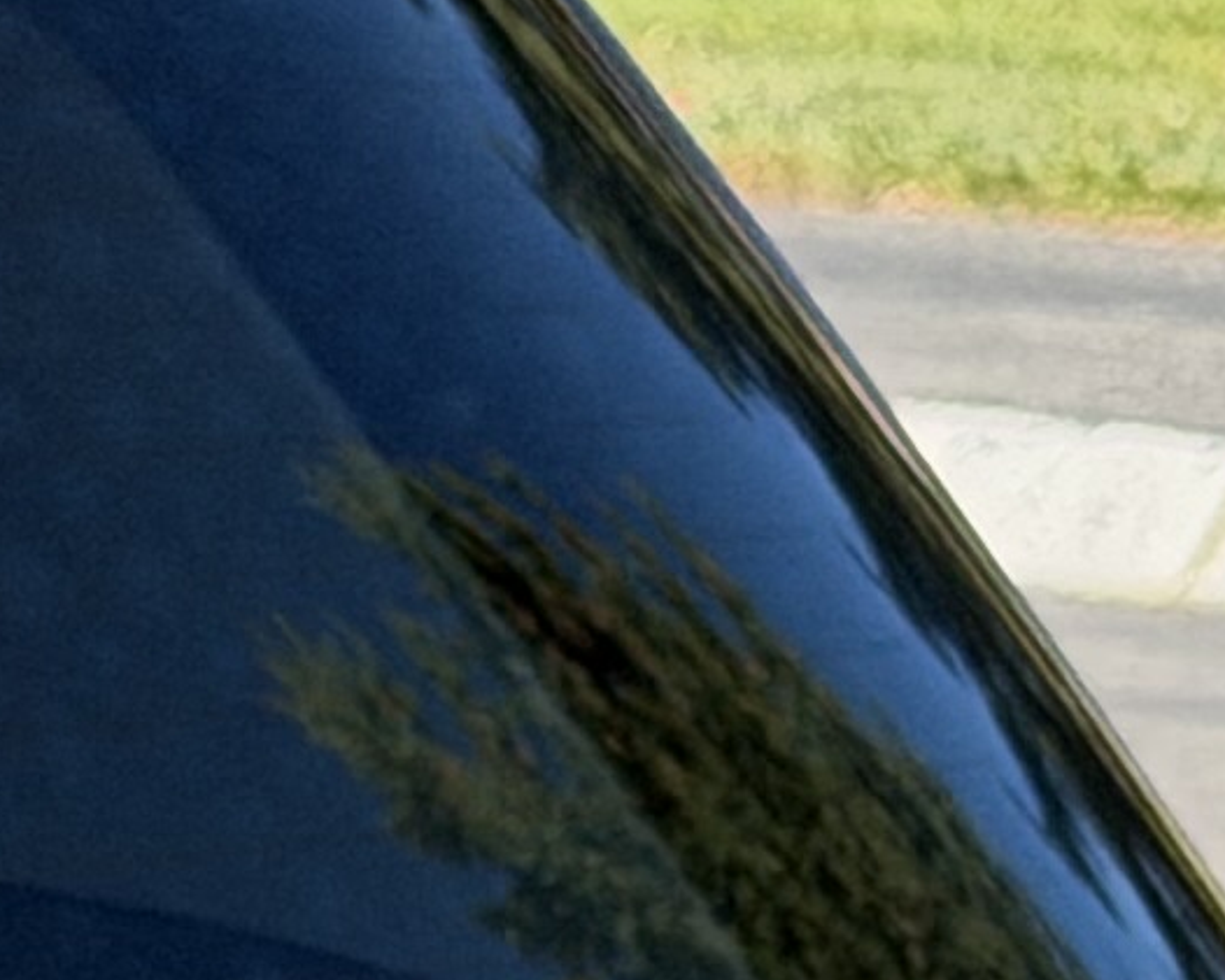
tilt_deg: -14.9
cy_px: 2677
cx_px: -1954
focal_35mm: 359
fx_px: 13018
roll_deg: -1.4
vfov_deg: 4.2
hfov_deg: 5.2
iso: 100
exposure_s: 1/1642
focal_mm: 6.76
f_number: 1.78
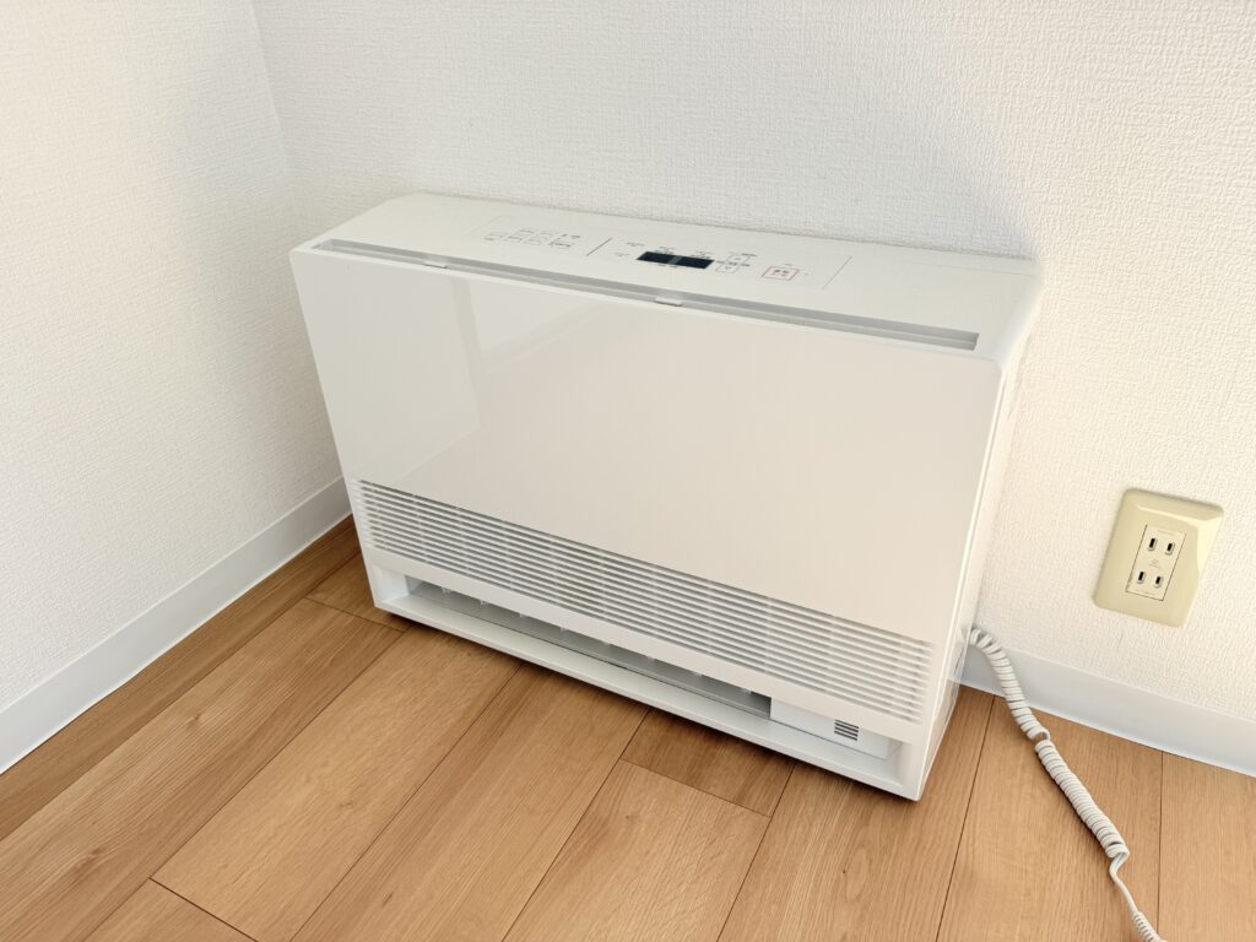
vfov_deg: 56.8
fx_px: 871
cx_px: 628
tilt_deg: -31.3
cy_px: 471
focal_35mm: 24
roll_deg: +1.3
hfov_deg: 71.6
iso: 50
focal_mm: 6.76
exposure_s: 1/121
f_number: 1.78
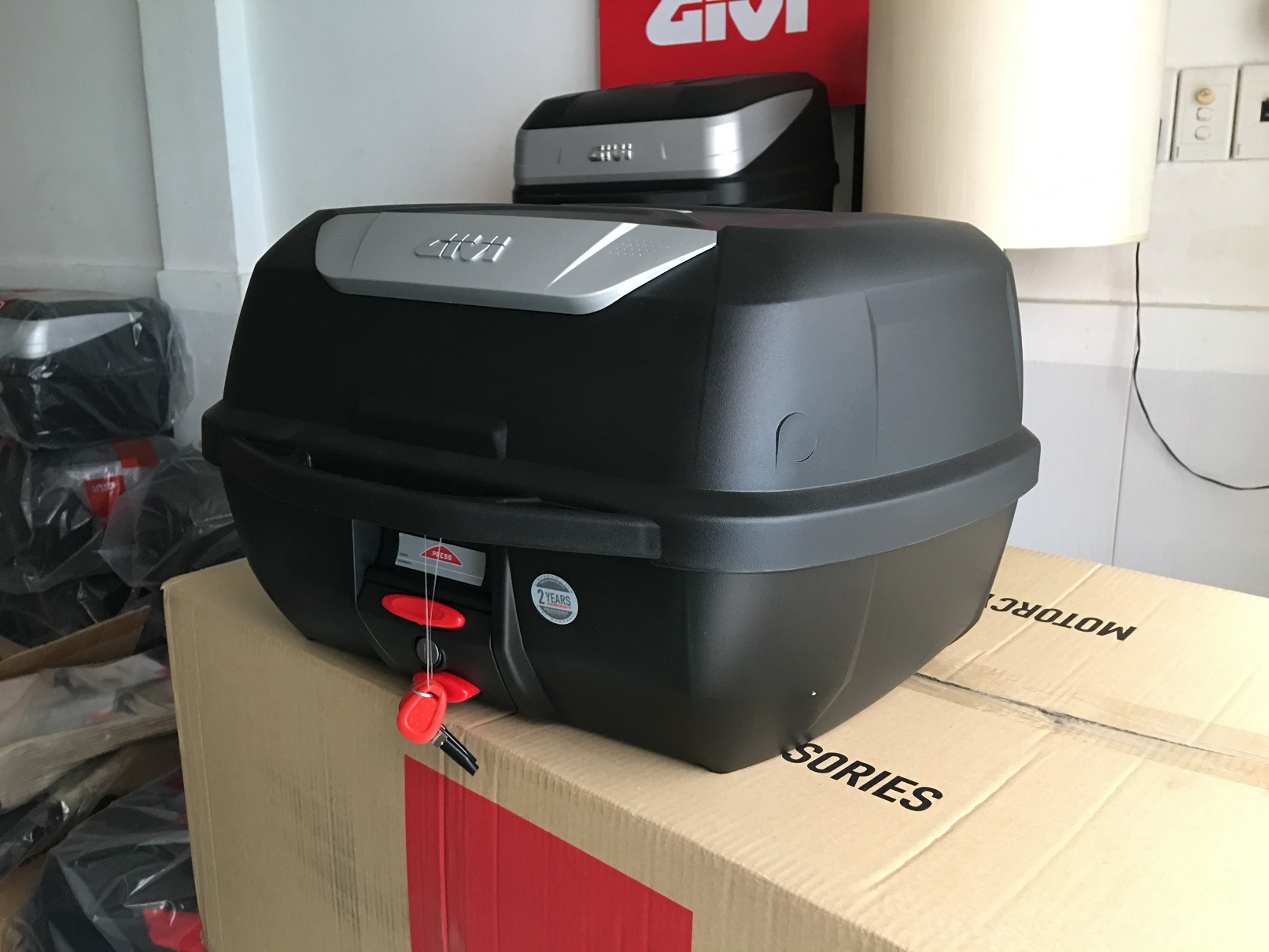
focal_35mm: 29
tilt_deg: -12.6
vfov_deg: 48.2
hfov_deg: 61.7
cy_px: 476
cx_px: 634
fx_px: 1063
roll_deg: +1.3
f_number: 2.2
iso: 100
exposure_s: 1/10
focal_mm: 4.15
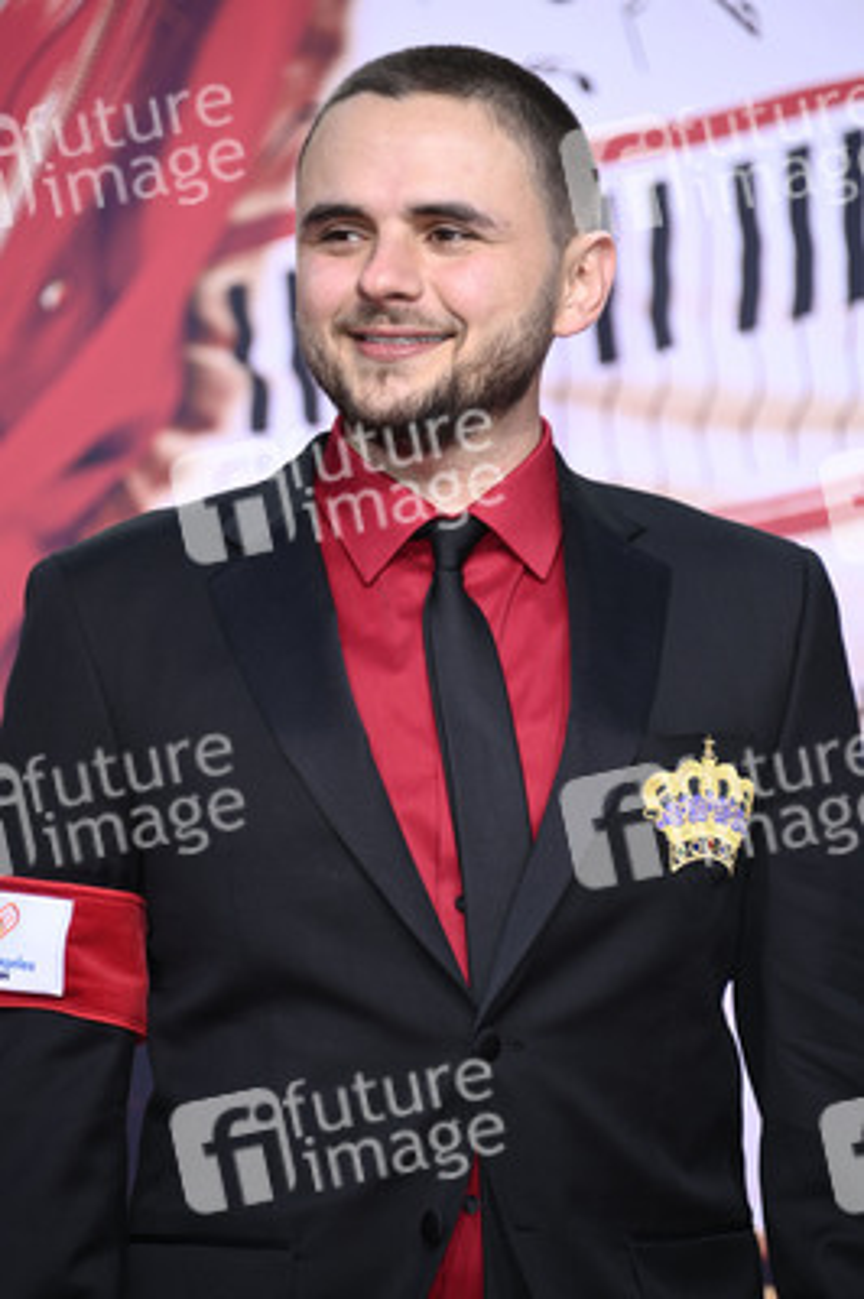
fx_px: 8294
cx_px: 432
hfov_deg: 6.0
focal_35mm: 230
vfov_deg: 9.0
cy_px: 650
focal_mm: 230
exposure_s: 1/250
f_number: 5.6
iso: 400
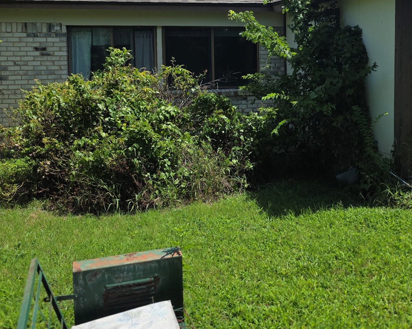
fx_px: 561
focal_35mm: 46
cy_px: 72
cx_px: 280
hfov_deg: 39.8
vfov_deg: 32.0
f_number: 1.7
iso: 80
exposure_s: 1/5958
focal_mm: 6.3
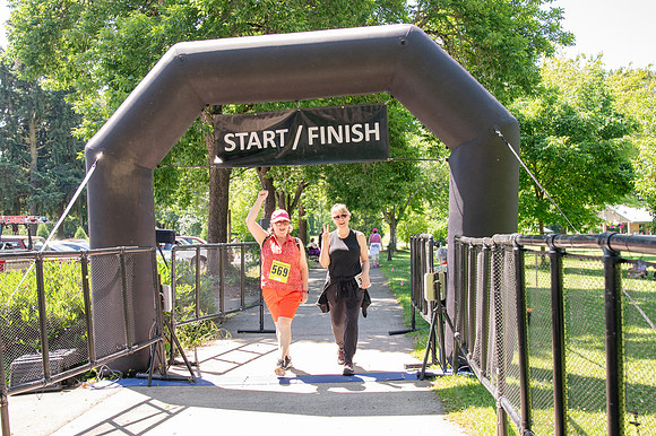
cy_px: 218
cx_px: 328
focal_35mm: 36
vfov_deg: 36.8
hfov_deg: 53.2
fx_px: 656
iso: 500
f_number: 4
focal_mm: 24
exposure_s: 1/400
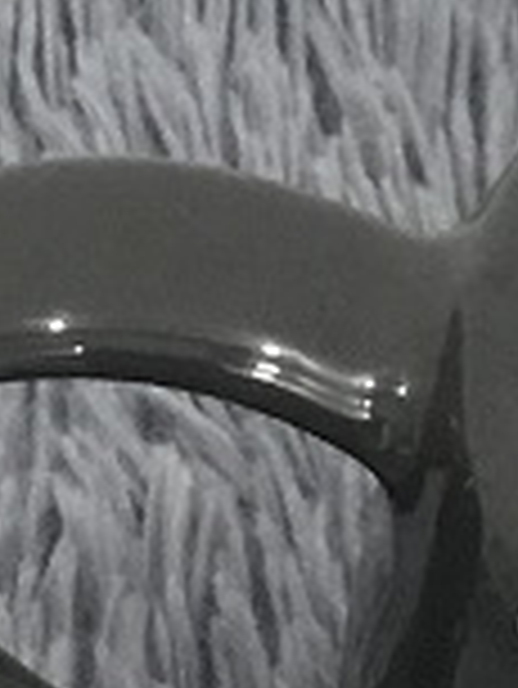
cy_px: 130
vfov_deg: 8.1
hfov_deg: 5.9
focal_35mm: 243
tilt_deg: -39.7
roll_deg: -0.9
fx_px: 4842
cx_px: 1113
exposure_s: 1/33
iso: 125
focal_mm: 3.3
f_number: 2.4
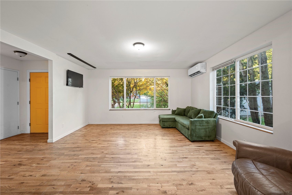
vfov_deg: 81.2
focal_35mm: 14
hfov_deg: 104.3
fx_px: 114
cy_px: 98
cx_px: 146
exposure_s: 1.6
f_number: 8
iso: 200
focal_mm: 14
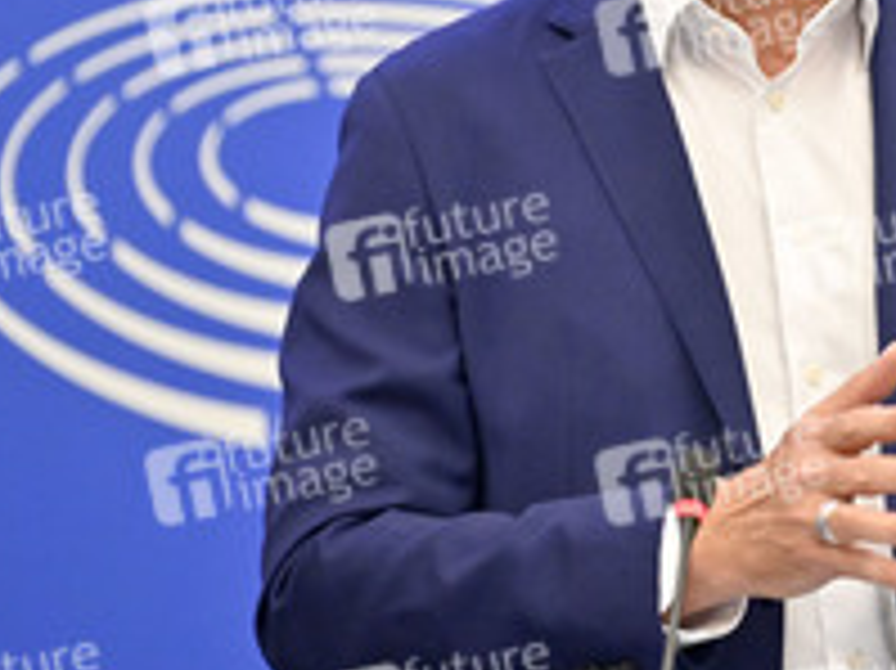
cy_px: 135
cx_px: 772
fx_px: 7890
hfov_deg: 6.5
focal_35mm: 305
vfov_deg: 4.9
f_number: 2.8
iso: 5000
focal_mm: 140
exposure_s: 1/800
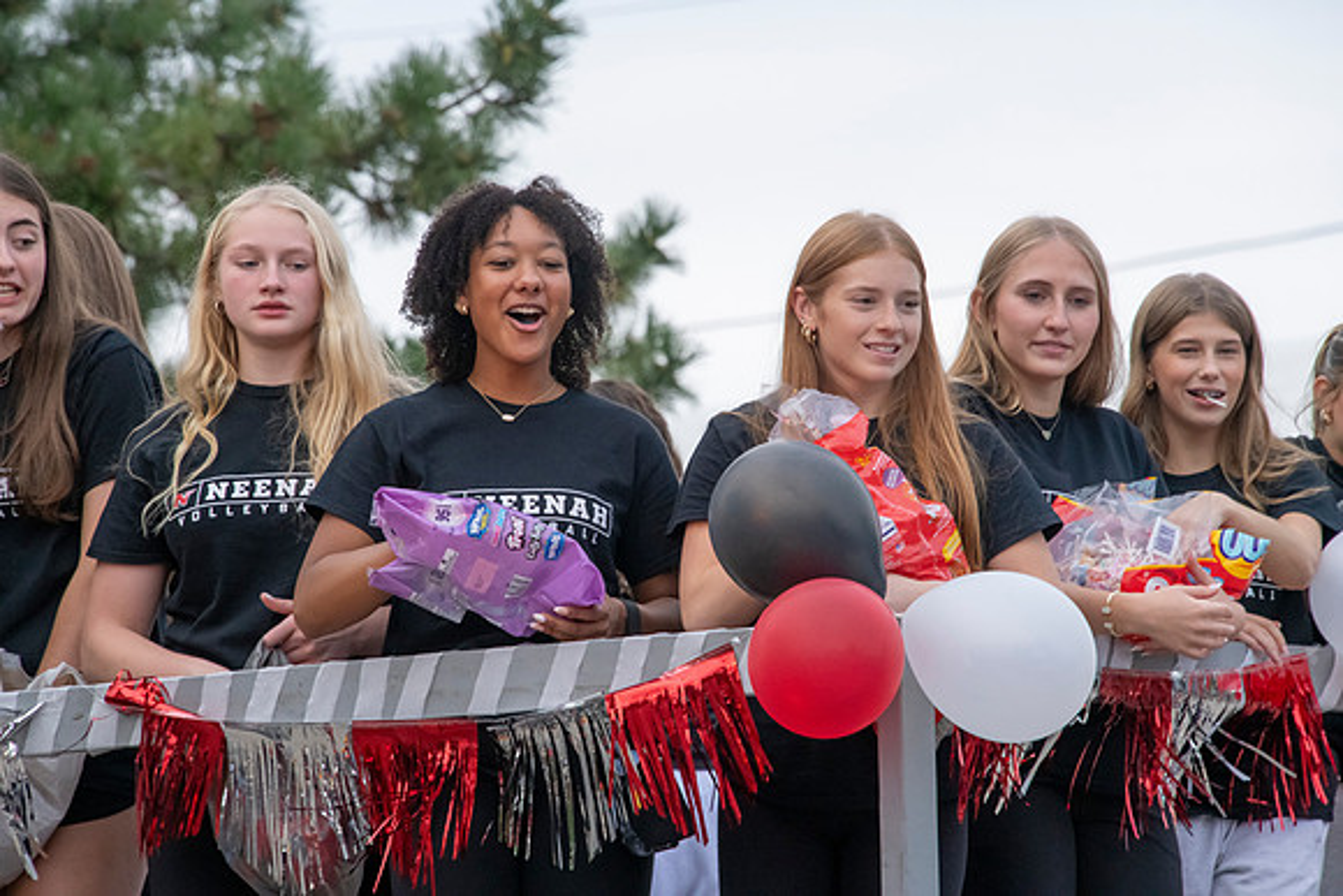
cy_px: 448
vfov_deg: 4.6
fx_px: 11194
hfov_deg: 6.9
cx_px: 672
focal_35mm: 300
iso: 3200
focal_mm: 300
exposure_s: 1/640
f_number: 11
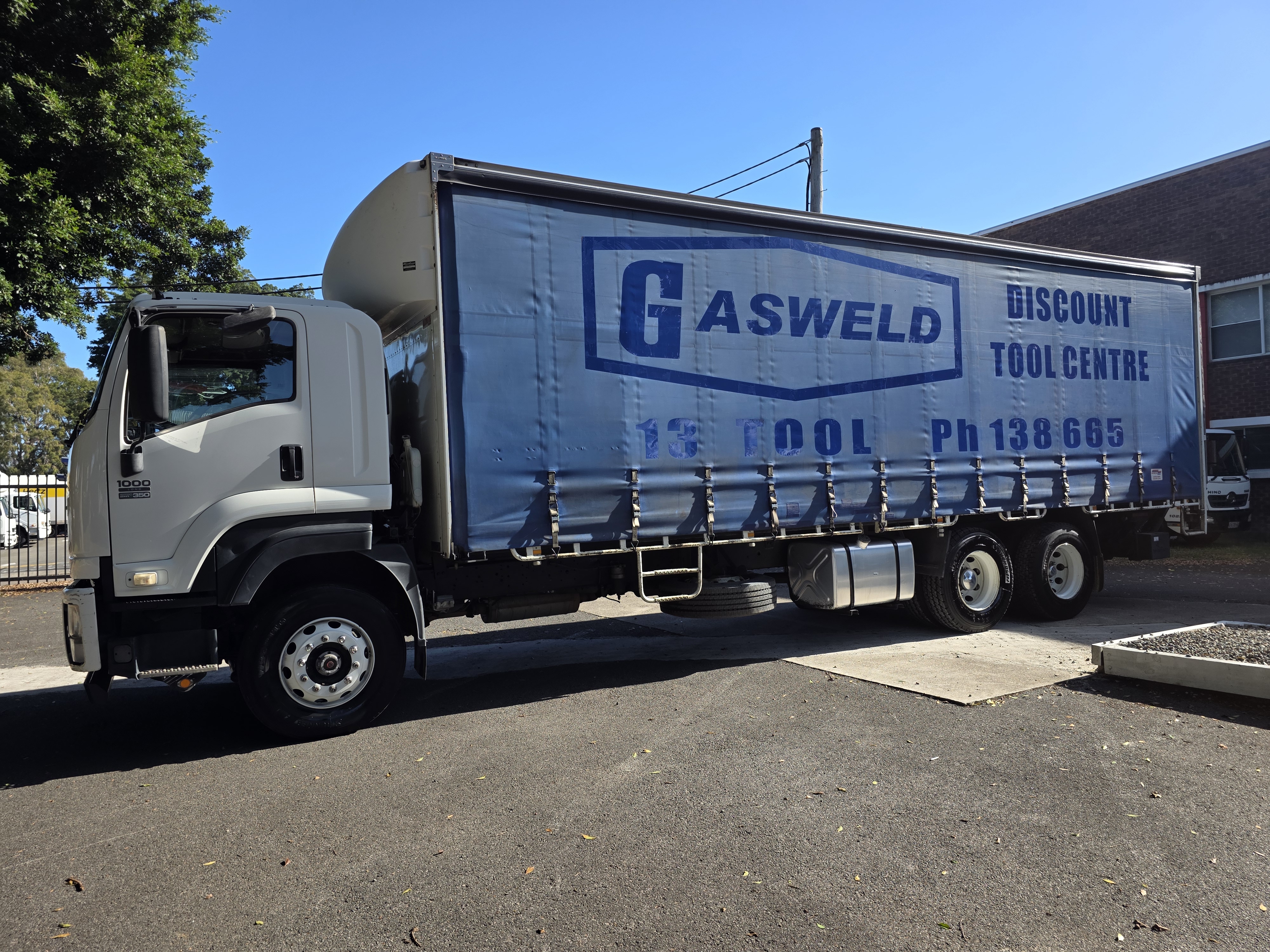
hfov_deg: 73.9
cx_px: 635
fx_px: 844
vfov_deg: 58.9
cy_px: 476
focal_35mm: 23
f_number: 1.7
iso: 80
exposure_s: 1/2378
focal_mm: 6.3
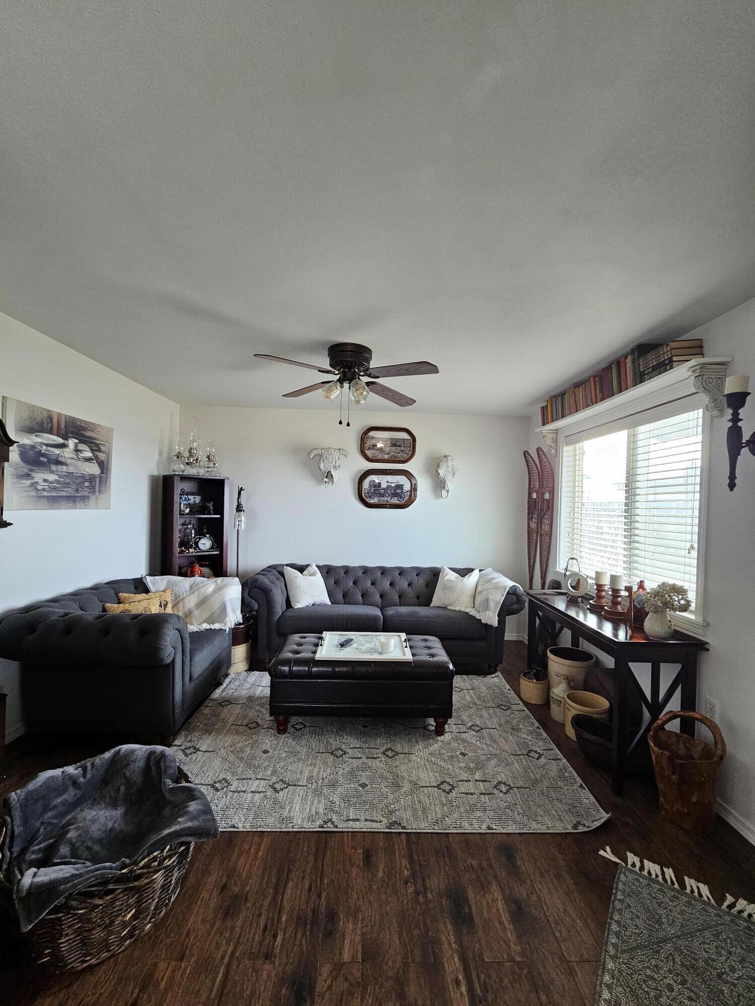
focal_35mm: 13
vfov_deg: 106.2
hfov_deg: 89.9
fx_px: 378
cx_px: 378
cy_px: 503
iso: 200
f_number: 2.2
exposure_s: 1/60
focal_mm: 2.2
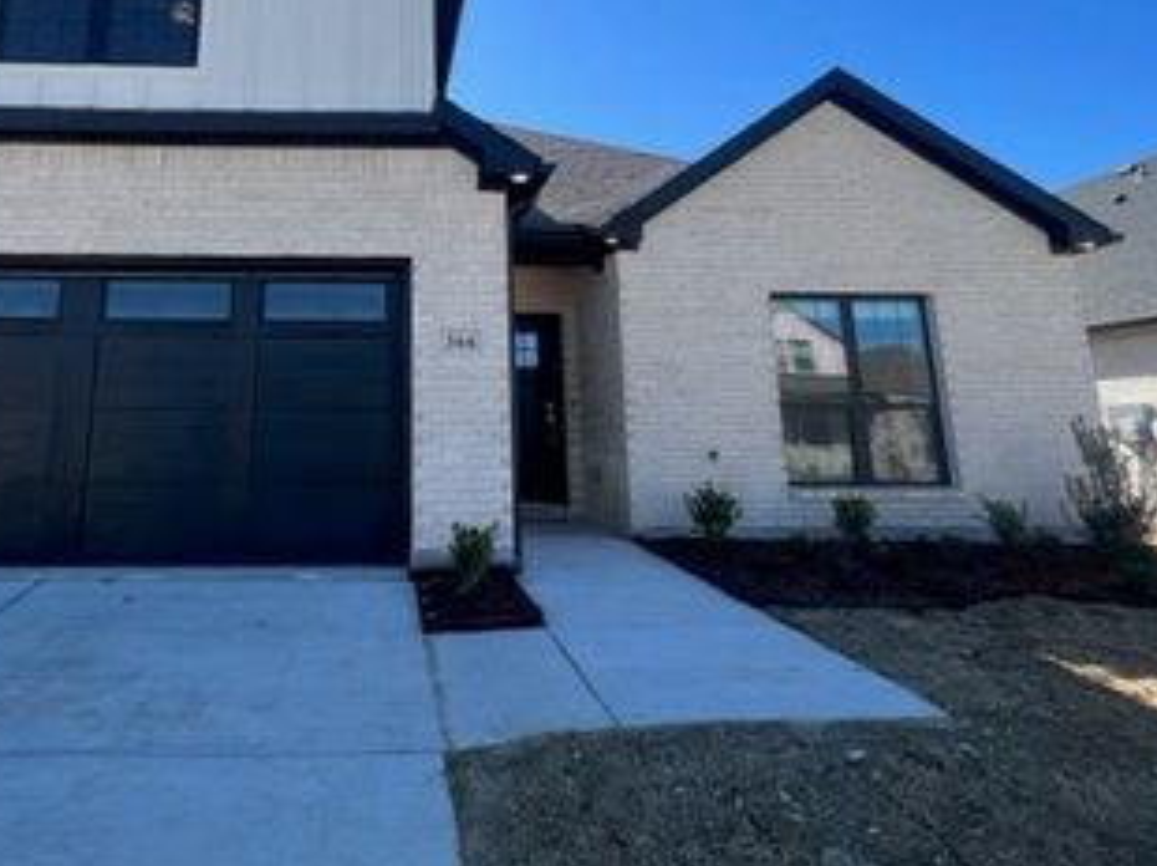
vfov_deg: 61.3
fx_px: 701
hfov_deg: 76.9
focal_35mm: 21
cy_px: 267
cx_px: 399
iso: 32
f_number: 1.8
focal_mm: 1.57
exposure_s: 1/774
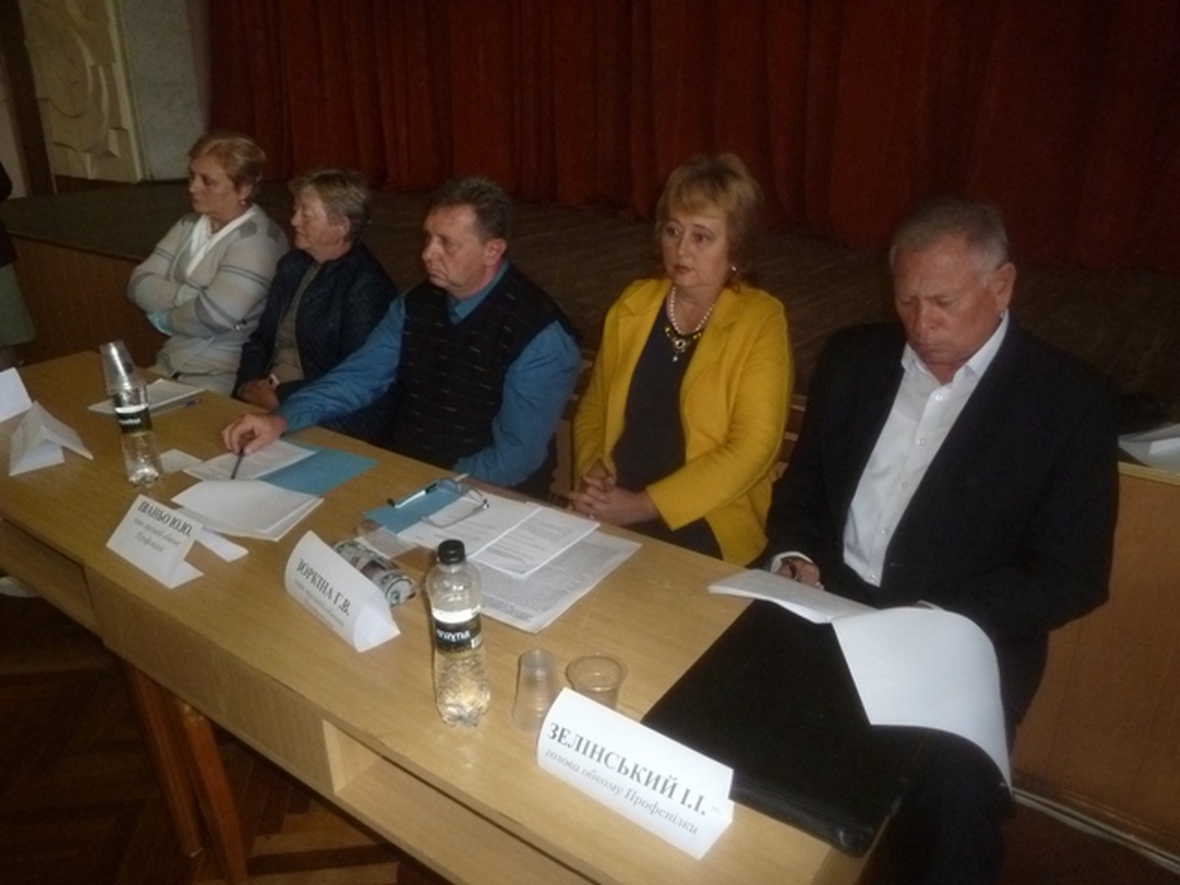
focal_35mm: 25
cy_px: 442
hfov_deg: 69.4
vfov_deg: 54.9
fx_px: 852
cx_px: 590
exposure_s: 1/30
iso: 500
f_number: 3.3
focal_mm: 4.1
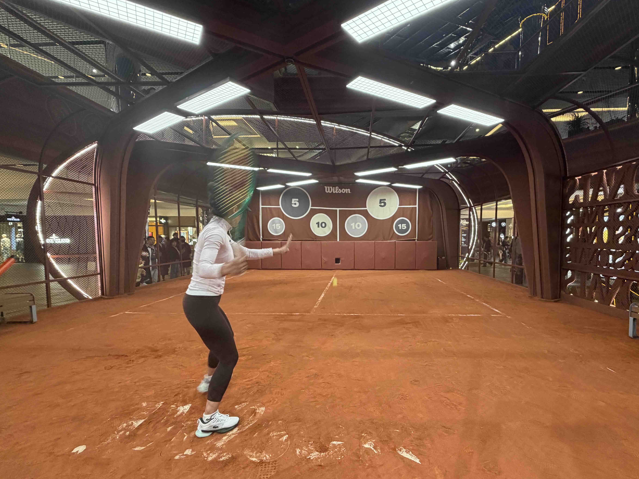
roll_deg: -0.1
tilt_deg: -4.0
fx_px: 314
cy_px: 257
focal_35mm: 17
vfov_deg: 74.6
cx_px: 347
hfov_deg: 90.8
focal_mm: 2.22
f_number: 2.2
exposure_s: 1/50
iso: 250
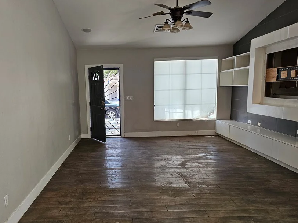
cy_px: 125
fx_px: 250
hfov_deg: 61.0
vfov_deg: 48.1
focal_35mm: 29
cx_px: 115
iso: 160
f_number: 1.7
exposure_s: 1/120
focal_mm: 6.3
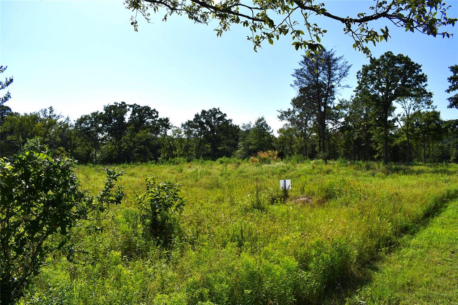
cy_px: 152
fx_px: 343
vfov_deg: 47.9
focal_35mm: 27
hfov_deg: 67.4
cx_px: 229
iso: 100
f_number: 10
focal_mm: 18
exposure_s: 1/400
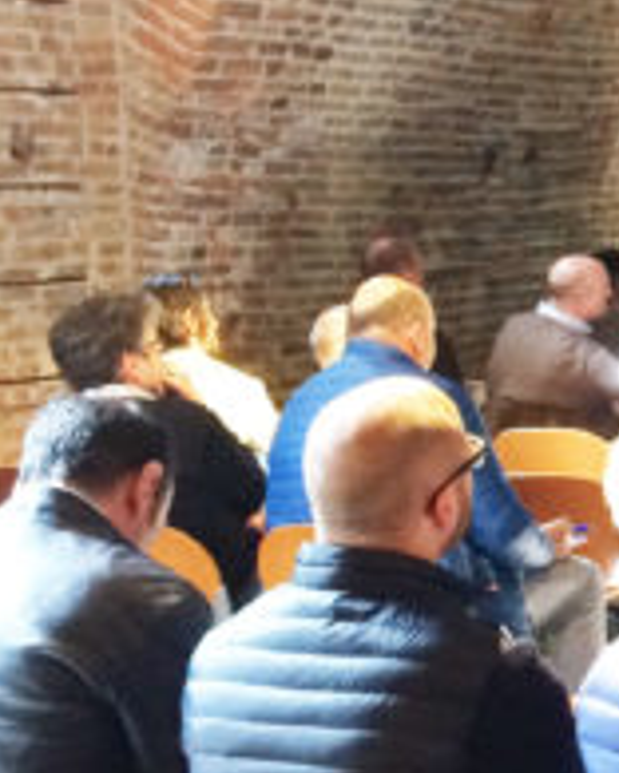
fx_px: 2313
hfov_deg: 14.1
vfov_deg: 19.0
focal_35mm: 101
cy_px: 388
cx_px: 984
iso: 320
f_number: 2.2
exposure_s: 1/33
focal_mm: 4.15
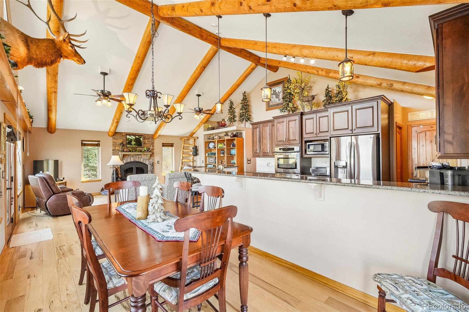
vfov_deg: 75.1
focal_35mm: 16
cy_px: 156
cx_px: 234
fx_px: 203
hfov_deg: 98.2
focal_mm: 10.4
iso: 800
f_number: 8
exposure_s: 1/10
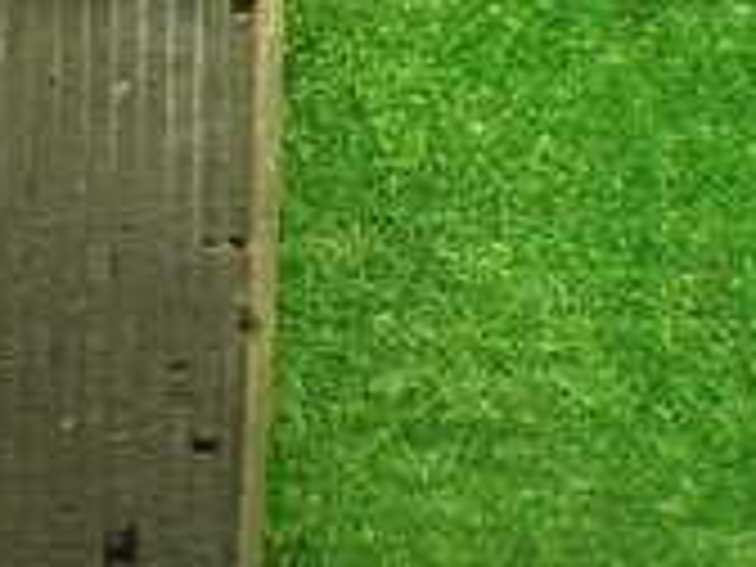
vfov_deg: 13.5
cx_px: -148
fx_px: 2337
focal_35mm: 107
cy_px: -76
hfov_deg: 17.5
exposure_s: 1/100
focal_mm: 5.4
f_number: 2.3
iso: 800
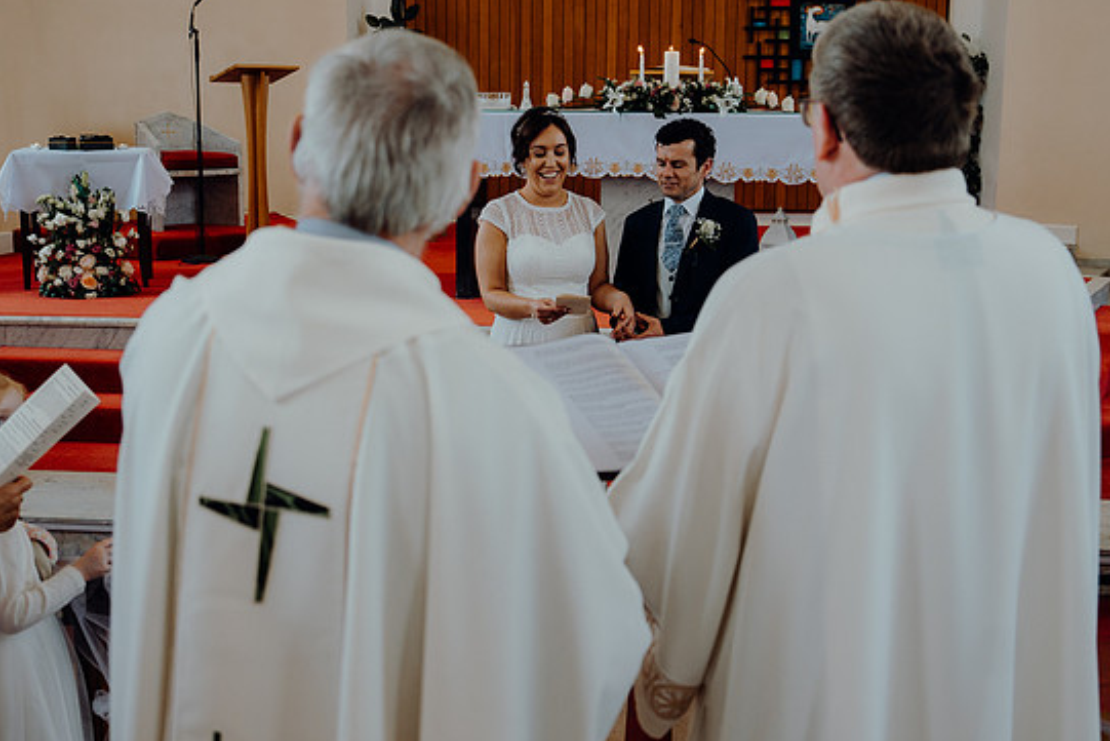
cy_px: 354
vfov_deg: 29.9
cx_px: 560
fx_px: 1388
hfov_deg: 43.6
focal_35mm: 45
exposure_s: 1/200
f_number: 2.8
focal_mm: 28
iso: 320
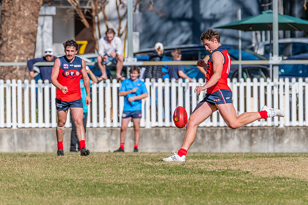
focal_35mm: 684
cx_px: 179
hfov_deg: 3.0
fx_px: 5849
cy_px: 84
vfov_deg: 2.0
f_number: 13
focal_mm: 500
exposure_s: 1/1600
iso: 800
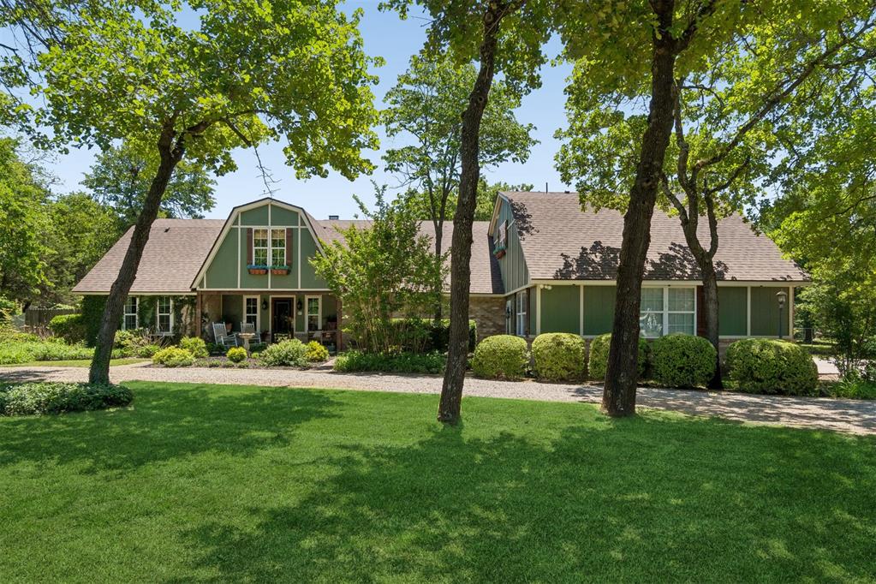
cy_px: 292
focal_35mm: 21
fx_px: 511
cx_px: 438
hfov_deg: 81.2
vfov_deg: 59.5
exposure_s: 1/320
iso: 100
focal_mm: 14
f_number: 9
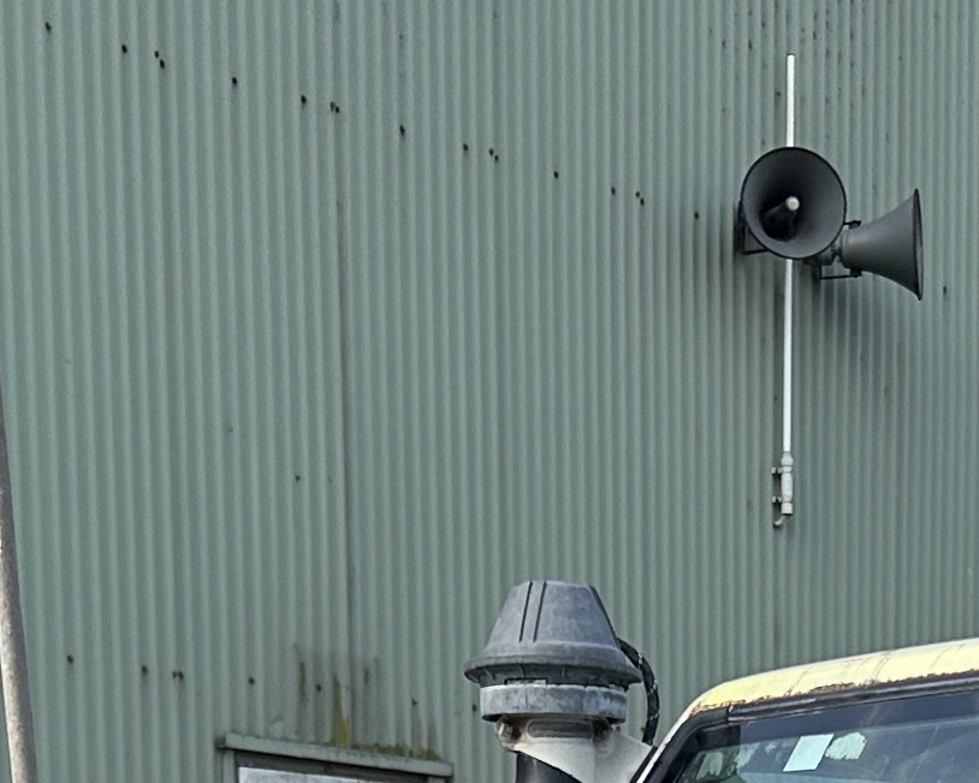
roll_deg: -0.1
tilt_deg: -8.2
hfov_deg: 16.5
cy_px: 1654
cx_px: 735
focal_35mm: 116
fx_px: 3361
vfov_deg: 11.7
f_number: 1.78
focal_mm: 6.86
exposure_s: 1/1304
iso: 80
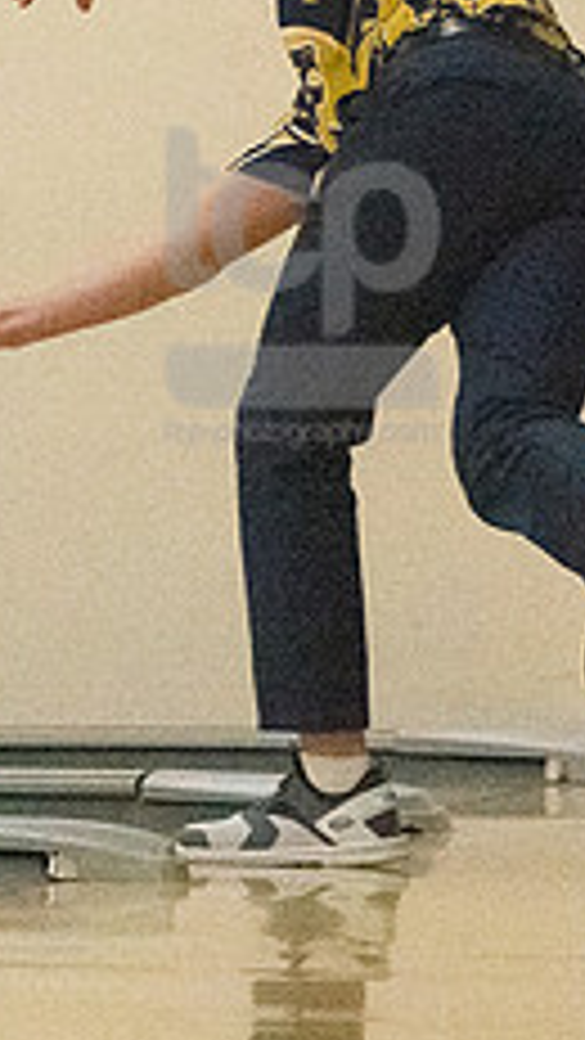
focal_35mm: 434
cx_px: 302
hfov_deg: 2.8
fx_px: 11964
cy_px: 288
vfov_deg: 5.0
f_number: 4.5
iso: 10000
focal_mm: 110
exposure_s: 1/1250
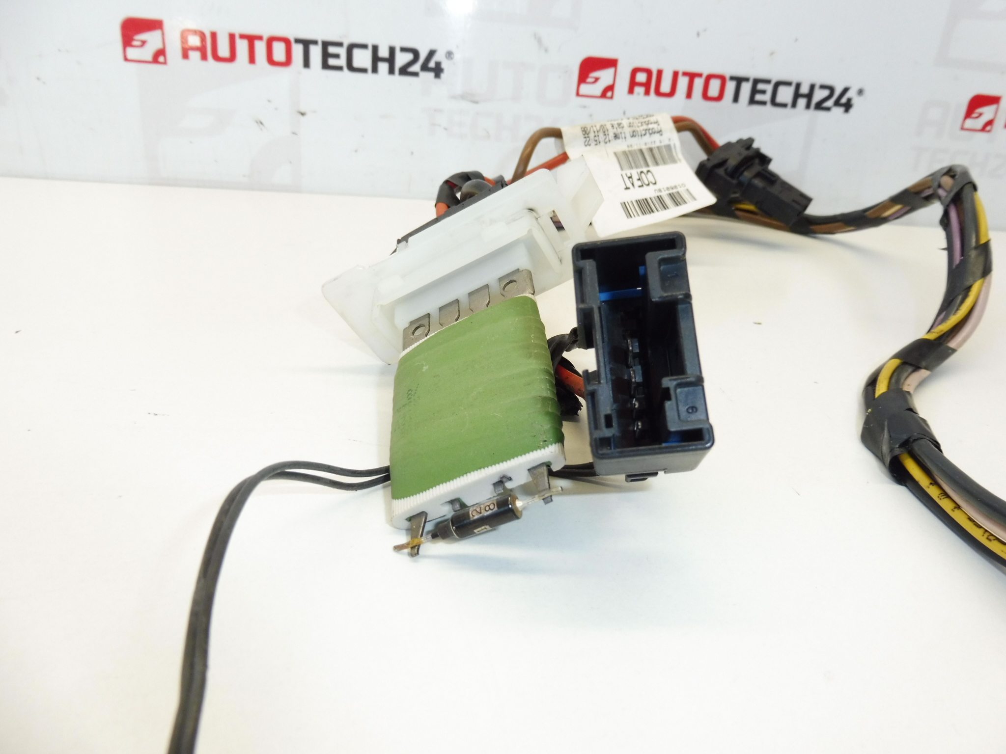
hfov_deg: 69.4
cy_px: 377
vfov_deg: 54.9
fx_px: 727
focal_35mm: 25
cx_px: 503
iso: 200
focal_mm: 4.4
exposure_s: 1/80
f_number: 4
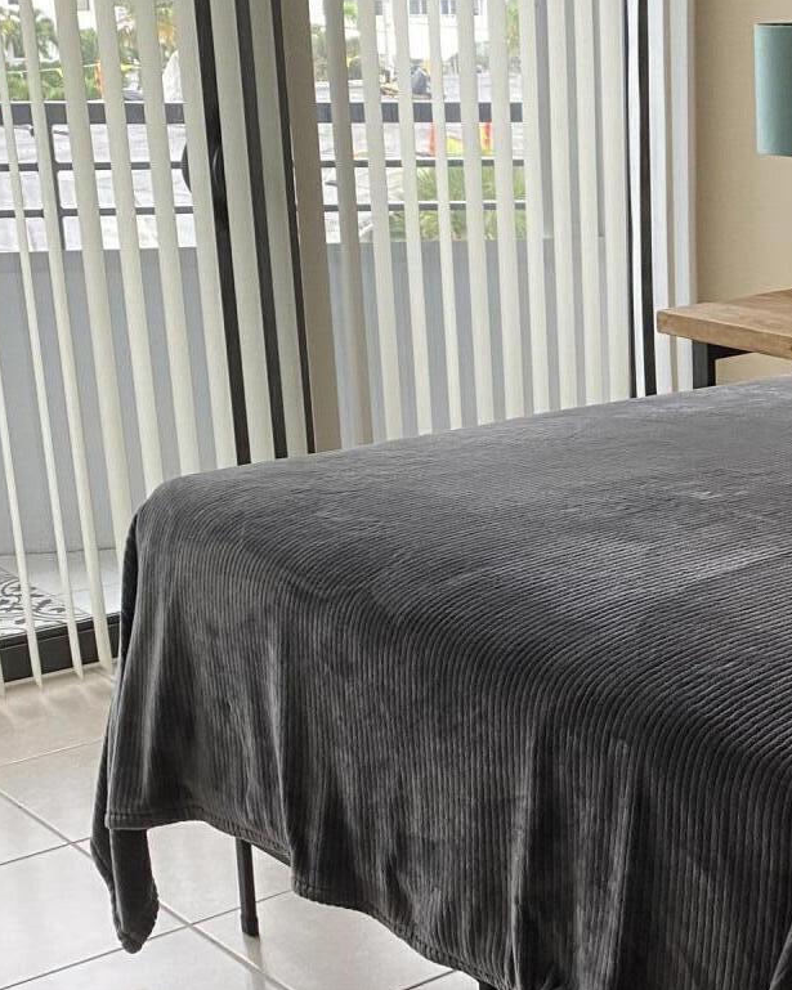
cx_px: 788
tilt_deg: -18.2
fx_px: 1934
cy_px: 664
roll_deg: +0.2
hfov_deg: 22.3
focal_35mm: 66
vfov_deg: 28.5
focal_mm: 4.25
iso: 100
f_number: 1.8
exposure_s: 1/60
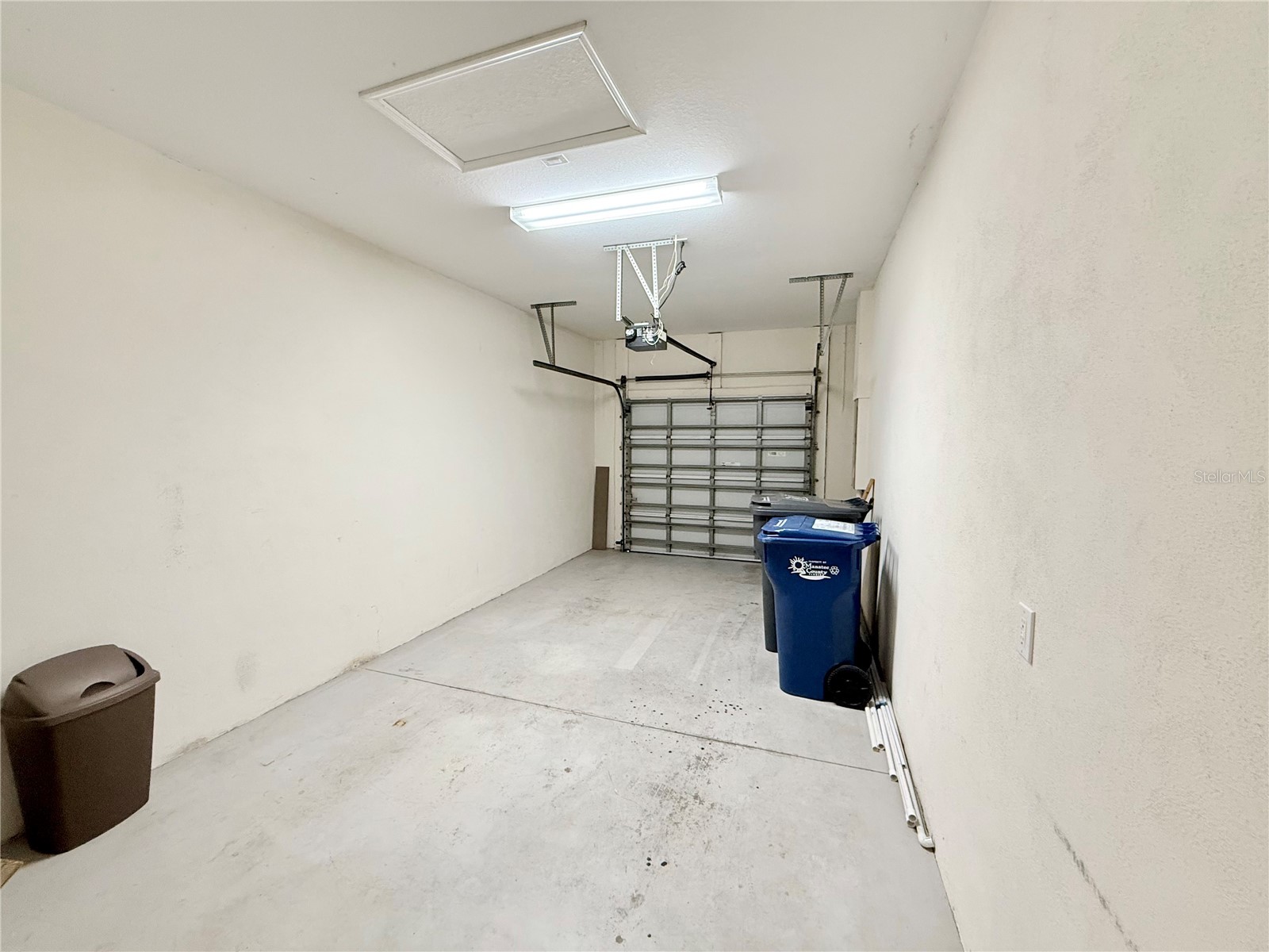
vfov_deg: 85.7
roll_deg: -0.3
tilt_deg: -3.7
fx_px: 513
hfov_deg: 102.1
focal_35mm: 14
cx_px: 634
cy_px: 476
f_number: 2.2
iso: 320
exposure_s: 1/60
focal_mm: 2.22
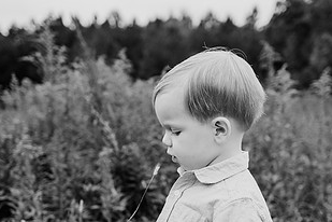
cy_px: 157
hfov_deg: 43.6
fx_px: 415
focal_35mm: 45
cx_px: 168
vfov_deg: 29.5
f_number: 2.2
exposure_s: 1/800
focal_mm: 24
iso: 125
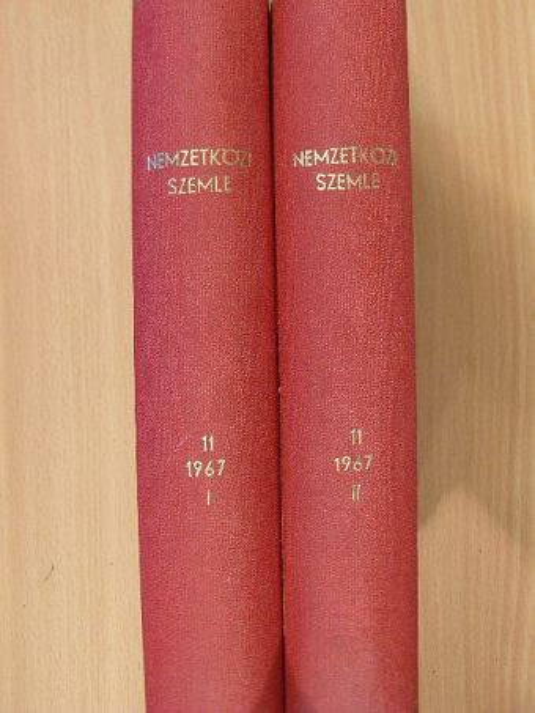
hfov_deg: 32.9
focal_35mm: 44
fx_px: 906
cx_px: 268
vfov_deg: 42.9
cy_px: 356
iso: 200
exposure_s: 1/12.1
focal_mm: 7.4
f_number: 3.5
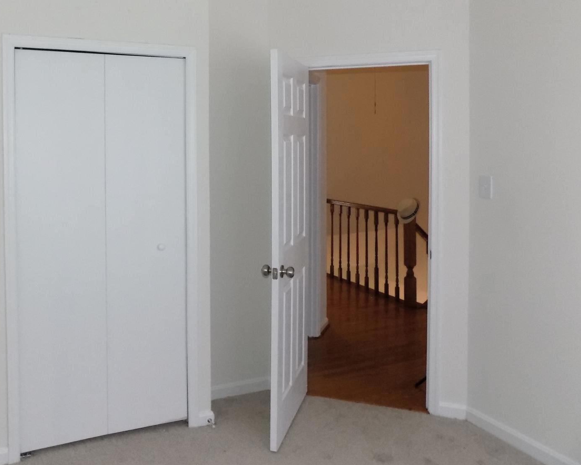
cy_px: 160
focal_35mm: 33
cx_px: 208
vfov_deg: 44.0
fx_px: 567
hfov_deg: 53.5
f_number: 3.1
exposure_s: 1/30
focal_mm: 4
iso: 200
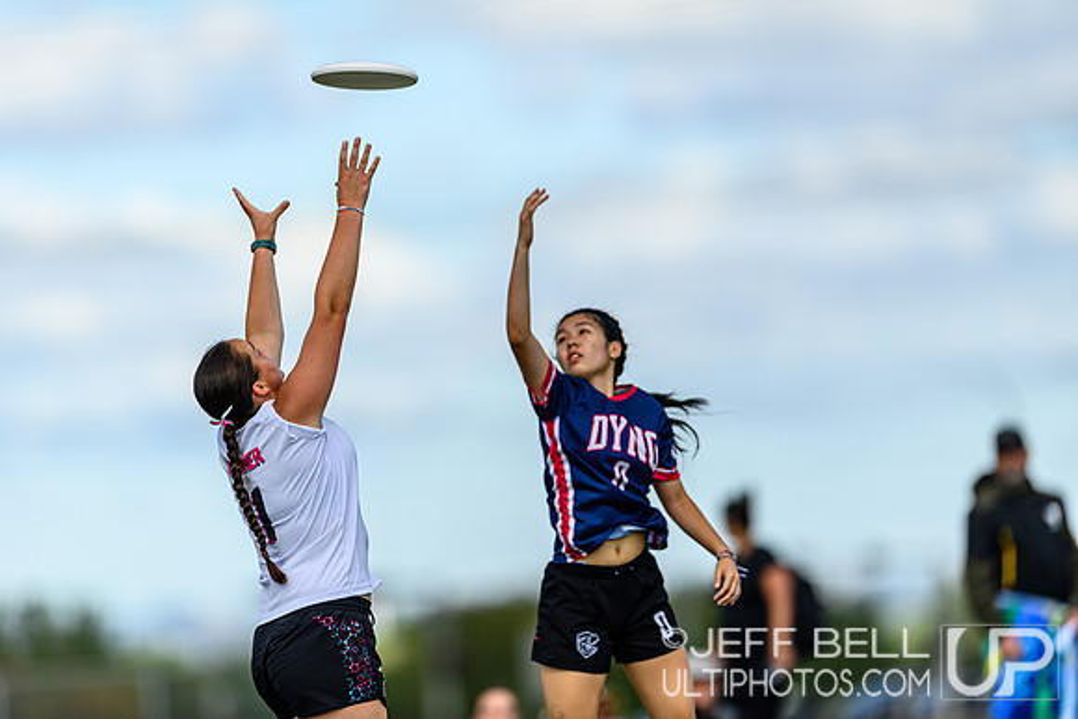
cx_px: 539
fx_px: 11980
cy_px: 360
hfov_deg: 5.2
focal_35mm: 400
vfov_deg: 3.4
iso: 100
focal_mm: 400
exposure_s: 1/2000
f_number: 3.2
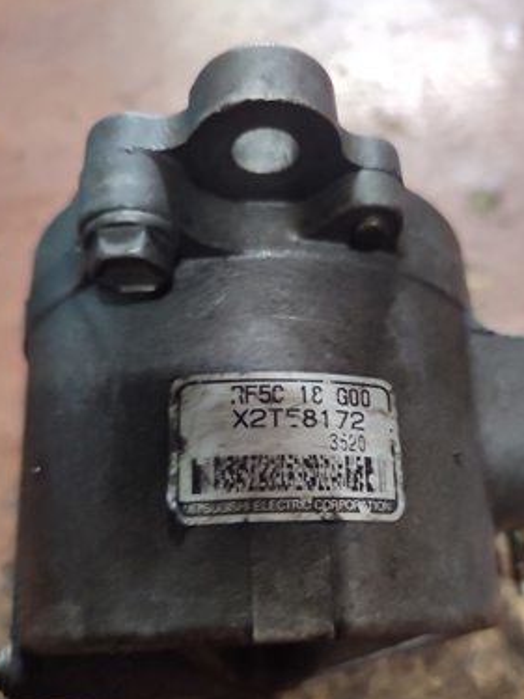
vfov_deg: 56.5
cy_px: 410
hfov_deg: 43.9
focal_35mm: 32
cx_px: 311
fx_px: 646
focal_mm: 5.95
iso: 1126
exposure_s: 1/17
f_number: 1.89
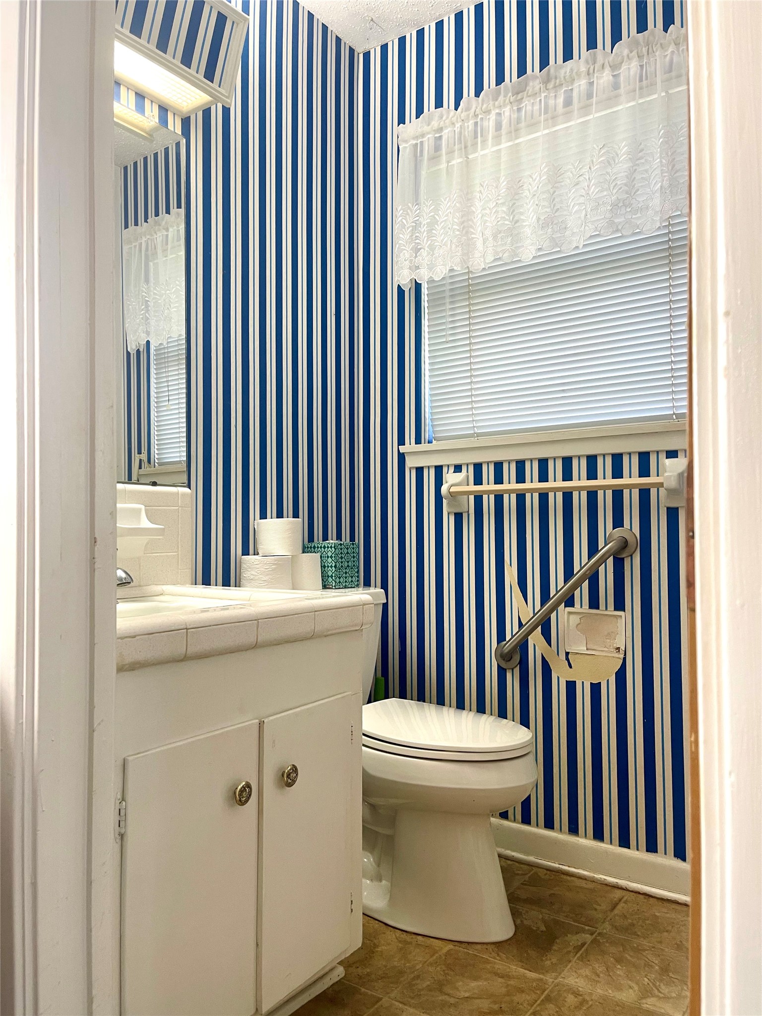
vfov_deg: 69.4
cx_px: 381
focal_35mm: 25
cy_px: 508
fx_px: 734
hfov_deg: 54.9
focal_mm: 5.1
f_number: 1.6
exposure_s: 1/60
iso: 100
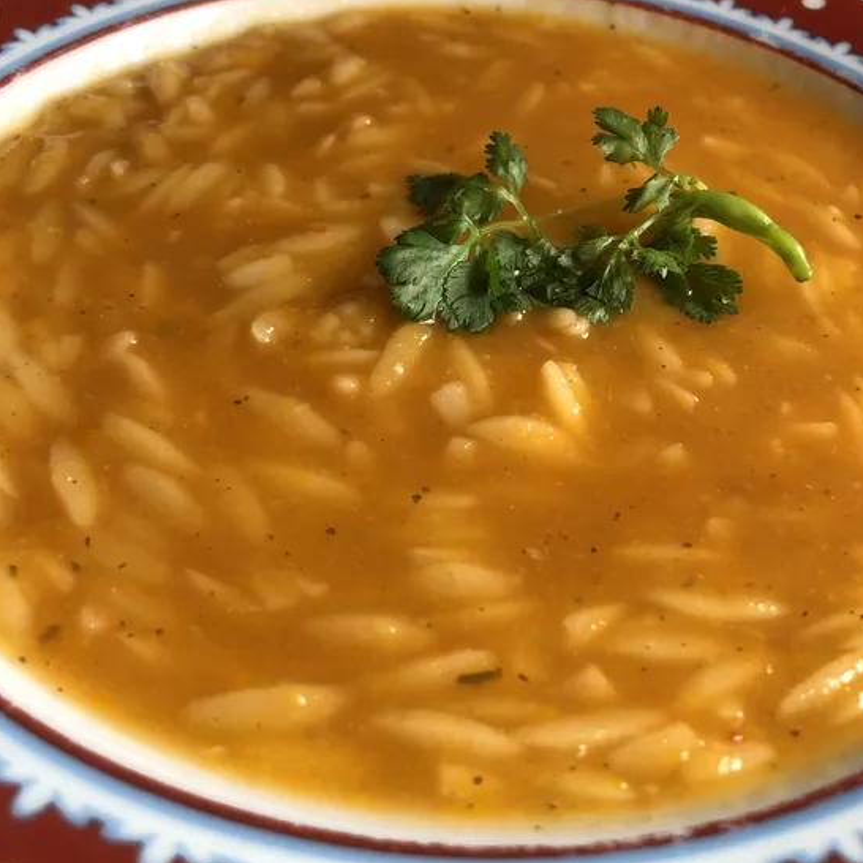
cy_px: 452
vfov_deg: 48.4
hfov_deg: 48.4
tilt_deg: -47.9
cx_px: 442
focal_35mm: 34
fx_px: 959
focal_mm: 4
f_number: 1.8
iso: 25
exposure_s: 1/120
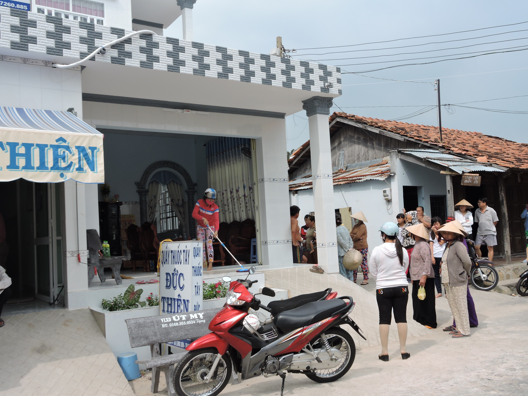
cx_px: 264
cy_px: 202
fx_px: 519
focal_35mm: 34
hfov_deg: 54.0
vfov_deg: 41.8
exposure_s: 1/800
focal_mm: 5.9
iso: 100
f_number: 3.6
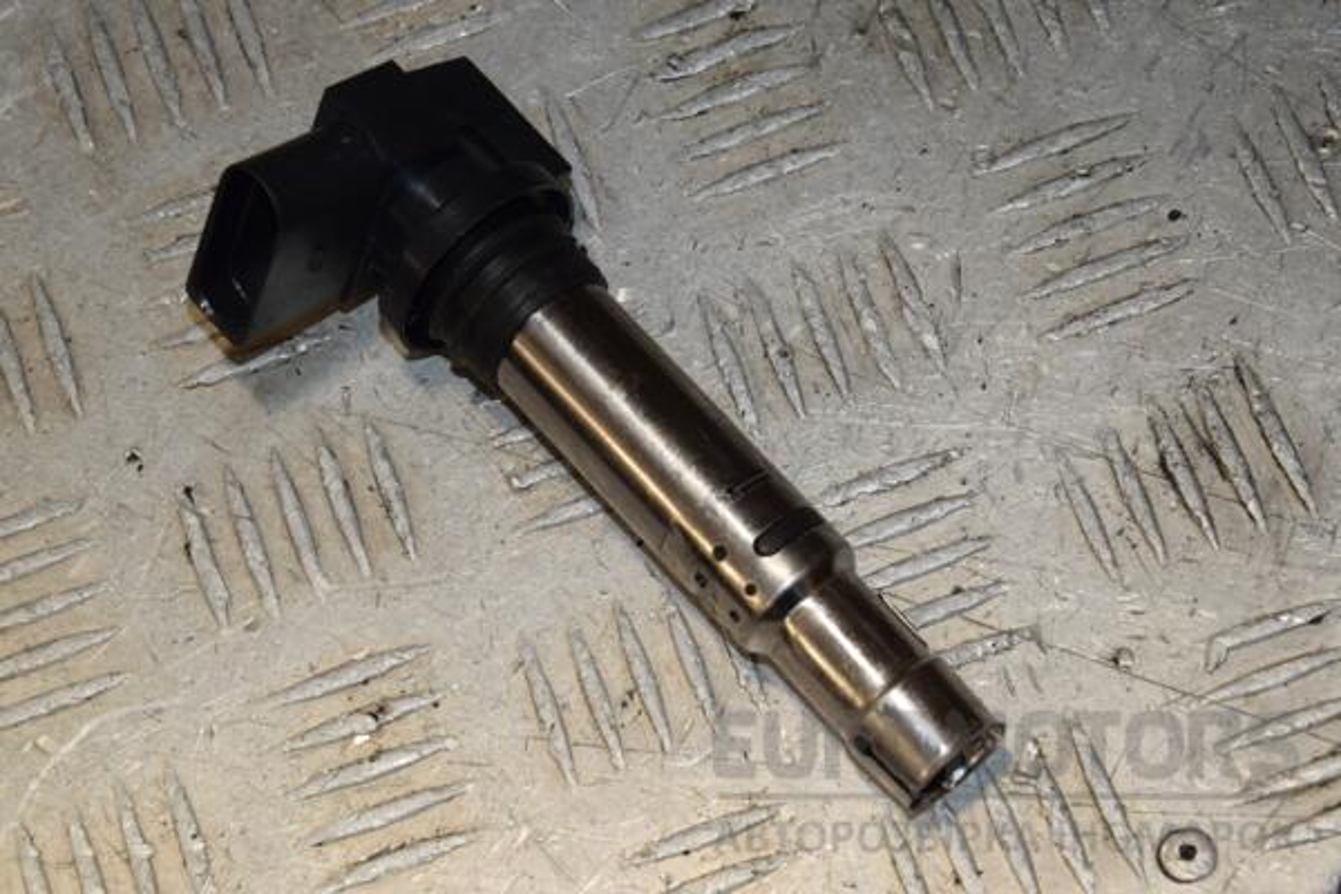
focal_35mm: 105
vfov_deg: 13.0
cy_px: 447
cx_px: 670
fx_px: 3911
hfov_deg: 19.5
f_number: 11
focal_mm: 70
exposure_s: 1/200
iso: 800
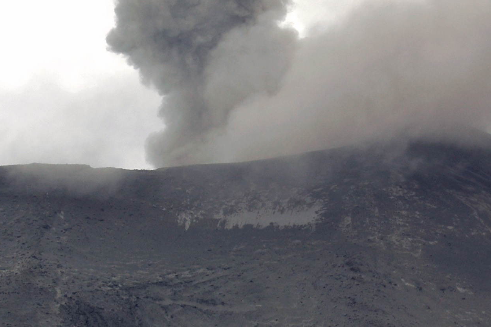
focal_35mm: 101
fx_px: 1377
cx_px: 303
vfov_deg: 13.5
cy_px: 232
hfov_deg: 20.2
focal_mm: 28
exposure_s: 1/160
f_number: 9
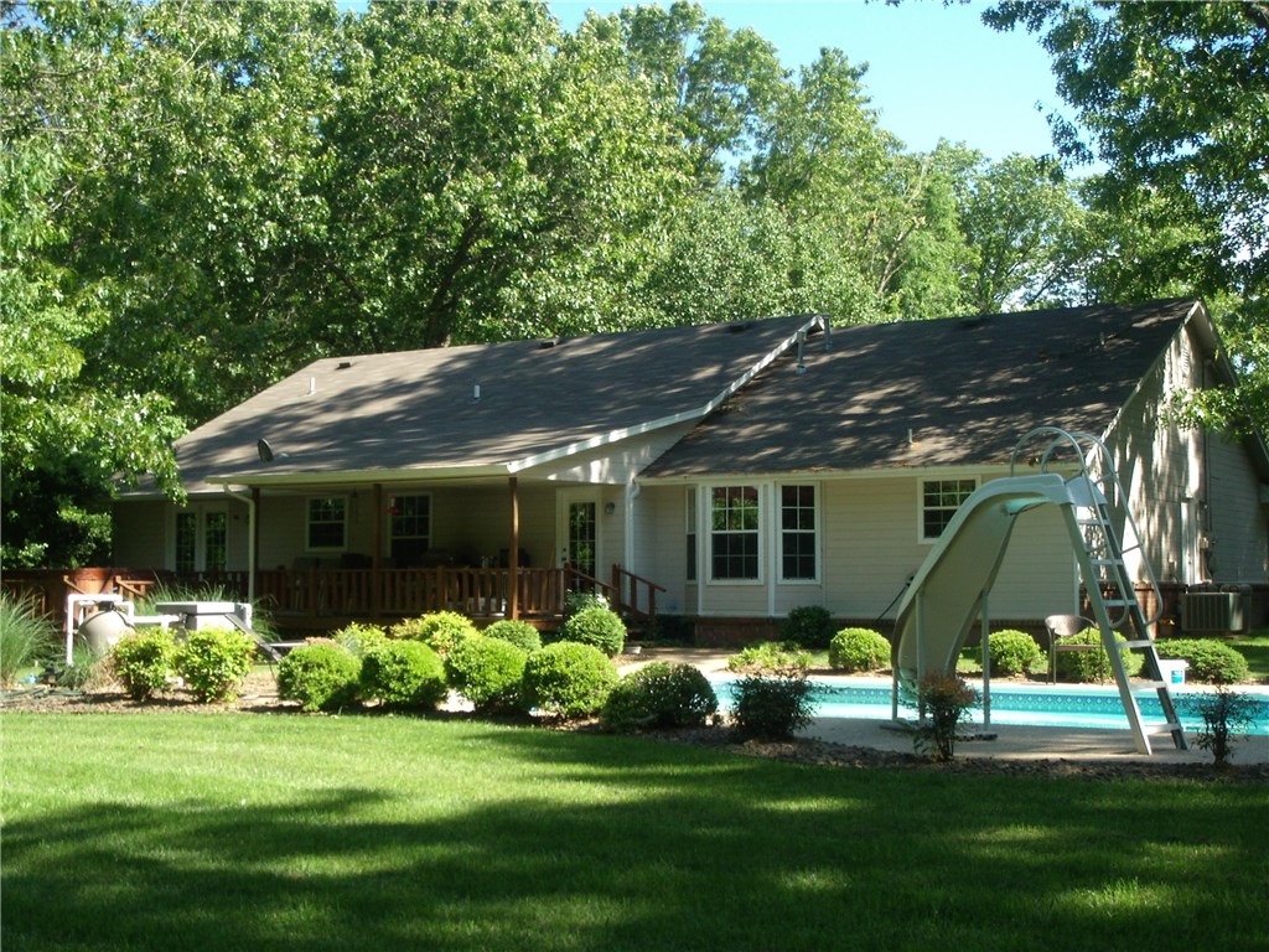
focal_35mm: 48
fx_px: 1760
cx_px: 634
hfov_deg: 39.7
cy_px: 476
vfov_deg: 30.3
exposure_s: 1/91.7
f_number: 5.9
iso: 64
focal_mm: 8
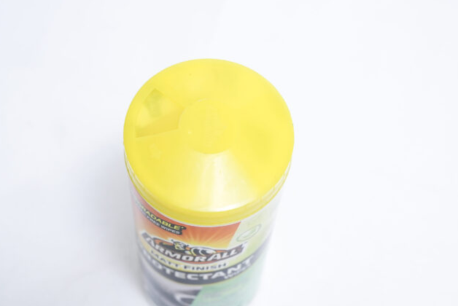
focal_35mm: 78
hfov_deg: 26.0
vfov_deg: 17.5
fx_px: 993
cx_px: 233
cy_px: 151
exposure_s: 1/250
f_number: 8
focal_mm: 70
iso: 3200
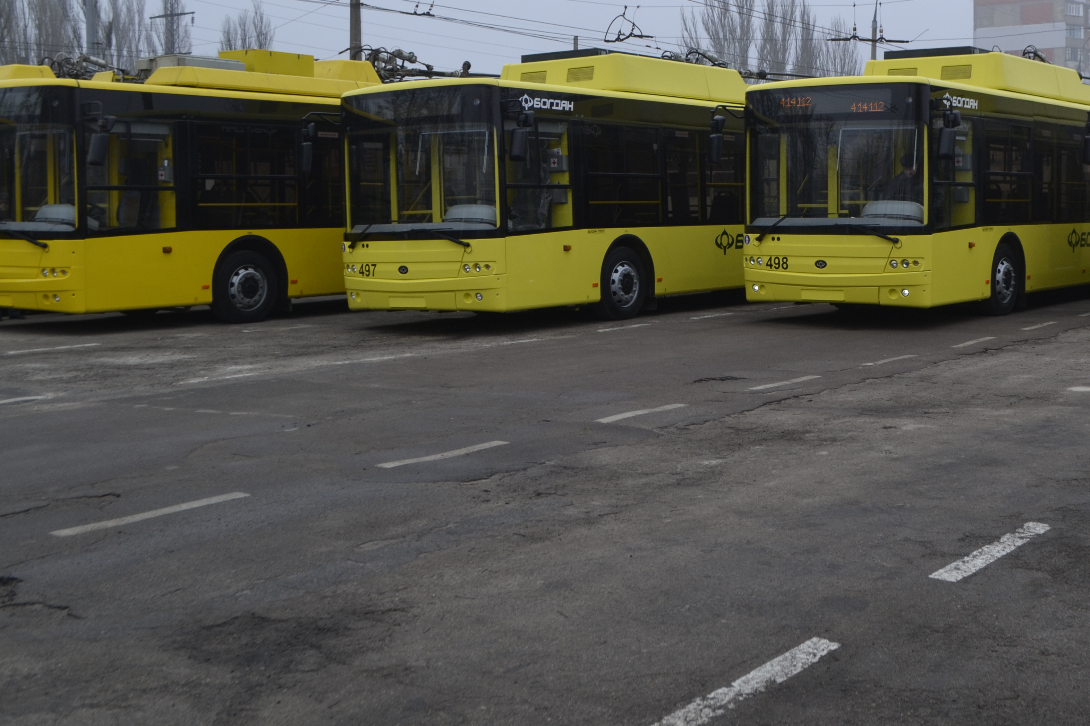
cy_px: 257
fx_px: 1332
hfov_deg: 43.5
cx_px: 776
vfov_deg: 30.3
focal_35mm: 44
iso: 250
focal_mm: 20
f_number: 5.6
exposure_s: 1/125
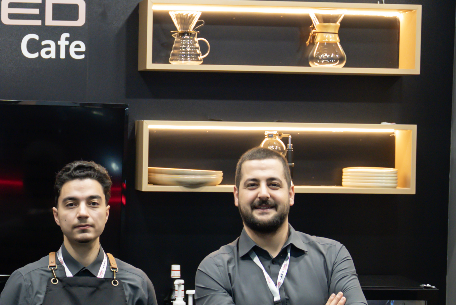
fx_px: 1521
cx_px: 121
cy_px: 184
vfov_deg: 11.4
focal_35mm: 120
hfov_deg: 17.0
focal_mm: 43
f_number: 2.8
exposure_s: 1/80
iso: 1250
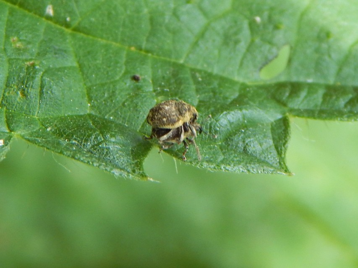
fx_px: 879
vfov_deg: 17.4
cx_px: 179
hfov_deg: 23.0
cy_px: 134
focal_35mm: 85
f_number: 4.3
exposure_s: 1/50
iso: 125
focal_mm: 15.3
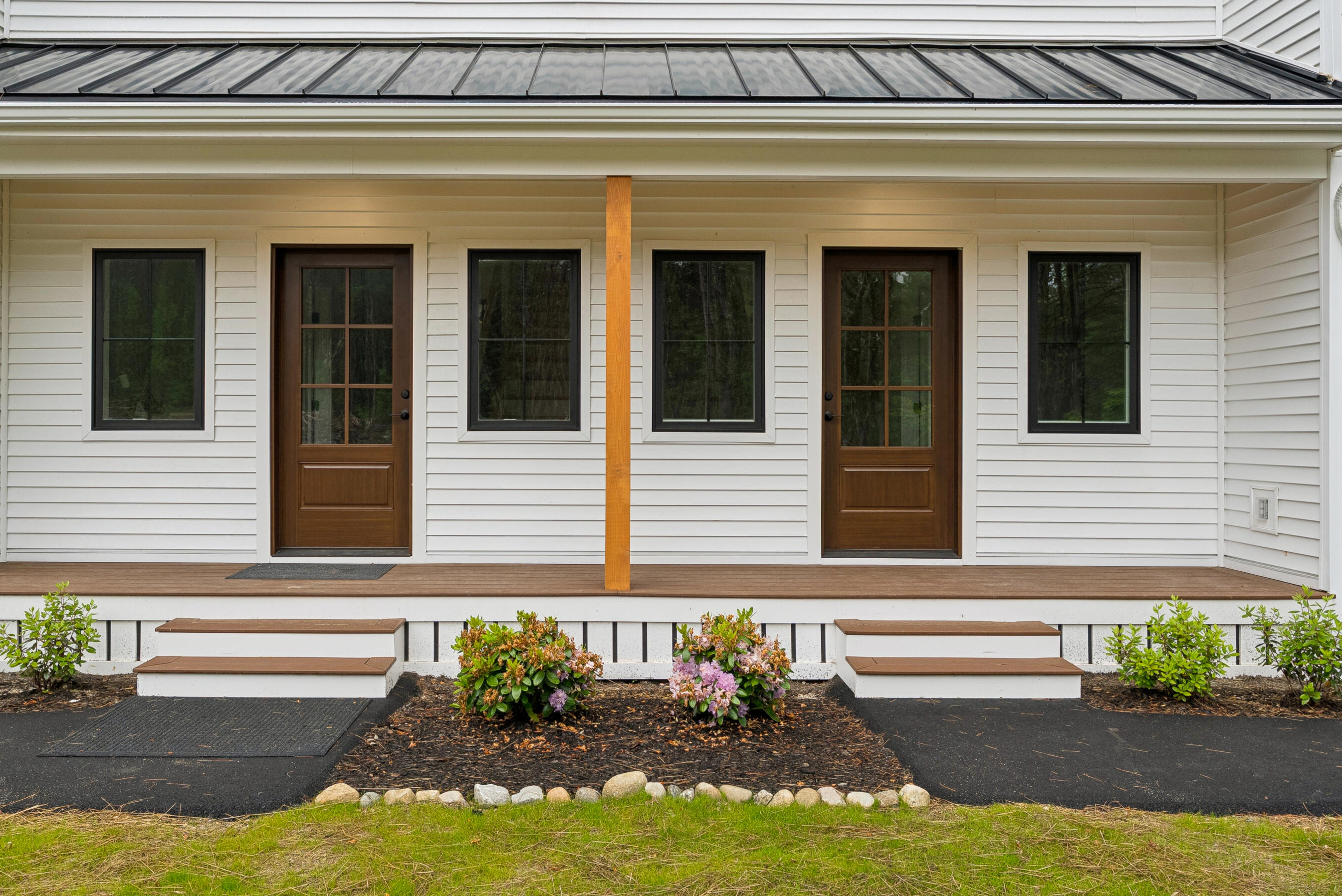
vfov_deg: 45.0
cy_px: 415
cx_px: 615
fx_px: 1081
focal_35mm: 29
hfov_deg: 63.5
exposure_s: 1/160
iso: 320
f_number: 7.1
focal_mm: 26
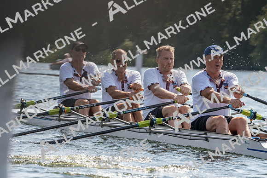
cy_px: 89
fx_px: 2248
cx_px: 134
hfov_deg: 6.8
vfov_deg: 4.5
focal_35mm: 303
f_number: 6.3
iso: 320
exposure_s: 1/1600
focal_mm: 303
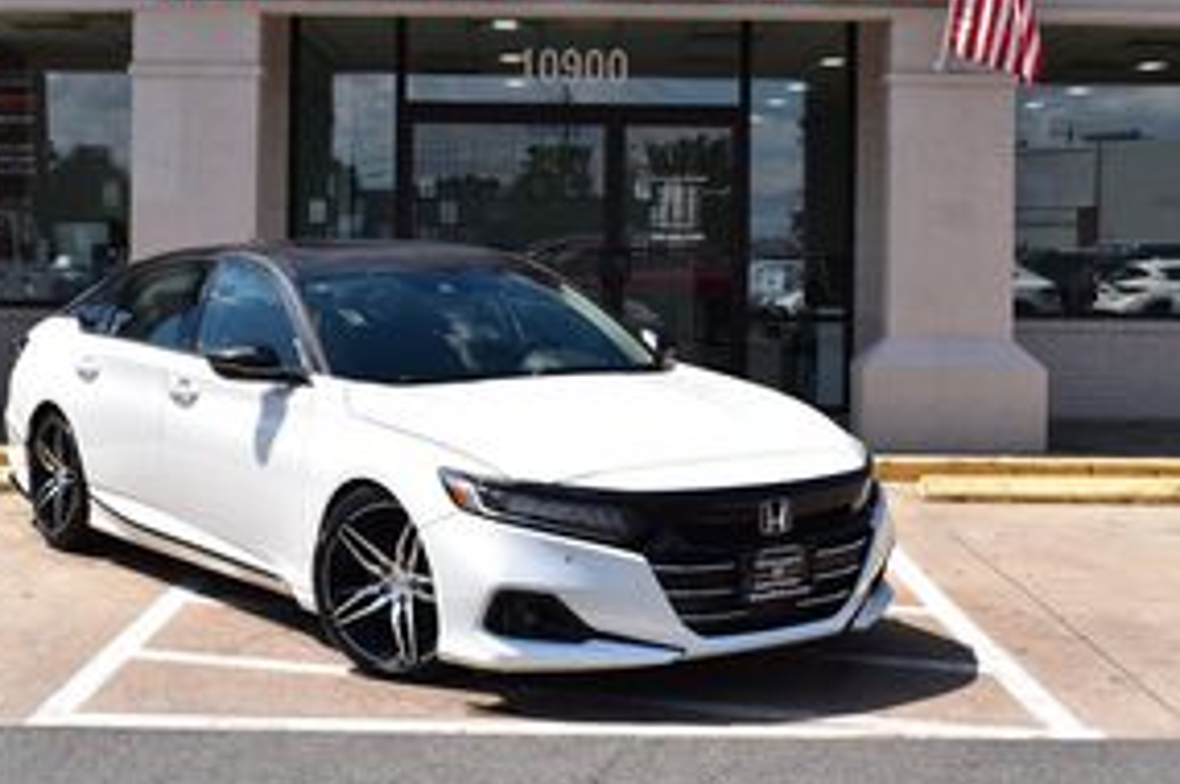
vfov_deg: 23.7
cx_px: 565
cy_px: 260
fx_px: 1856
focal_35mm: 57
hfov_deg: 35.3
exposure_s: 1/500
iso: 320
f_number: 11
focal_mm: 27
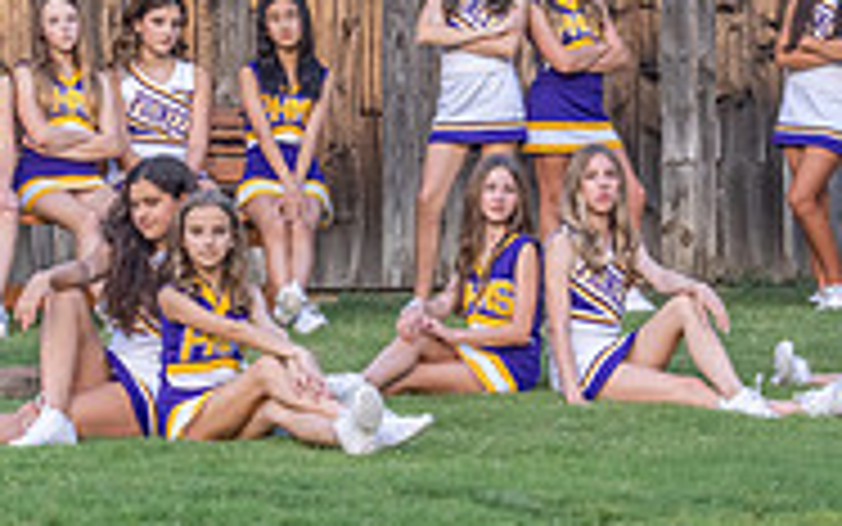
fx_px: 5211
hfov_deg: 9.2
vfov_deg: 5.8
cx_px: 301
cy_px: 218
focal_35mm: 227
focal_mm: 70
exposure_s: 1/320
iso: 2000
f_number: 5
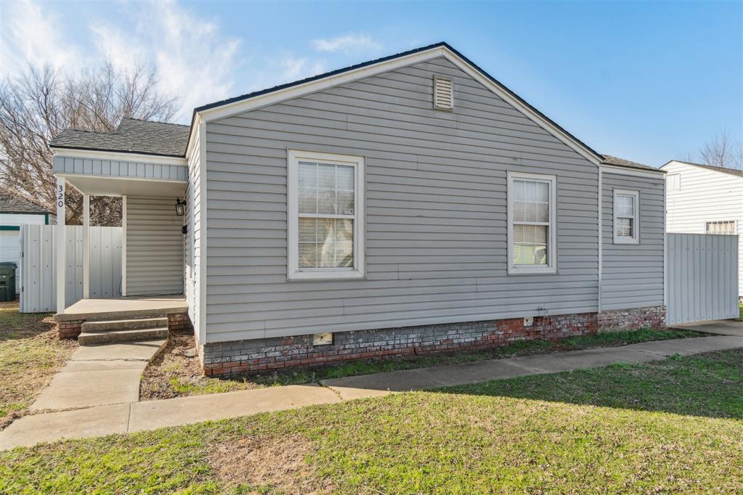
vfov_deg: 59.5
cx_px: 372
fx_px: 433
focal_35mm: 21
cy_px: 248
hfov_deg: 81.2
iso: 100
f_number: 9
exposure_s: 1/400
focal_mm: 14
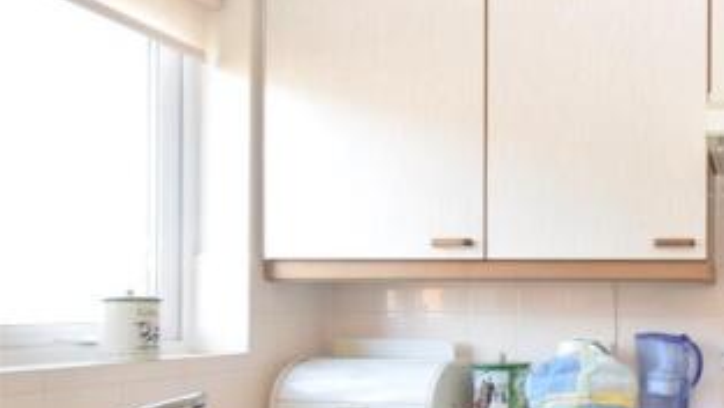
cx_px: 759
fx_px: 634
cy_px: 314
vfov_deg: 34.8
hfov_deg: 47.0
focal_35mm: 33
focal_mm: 10
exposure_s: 1/20
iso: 500
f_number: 8
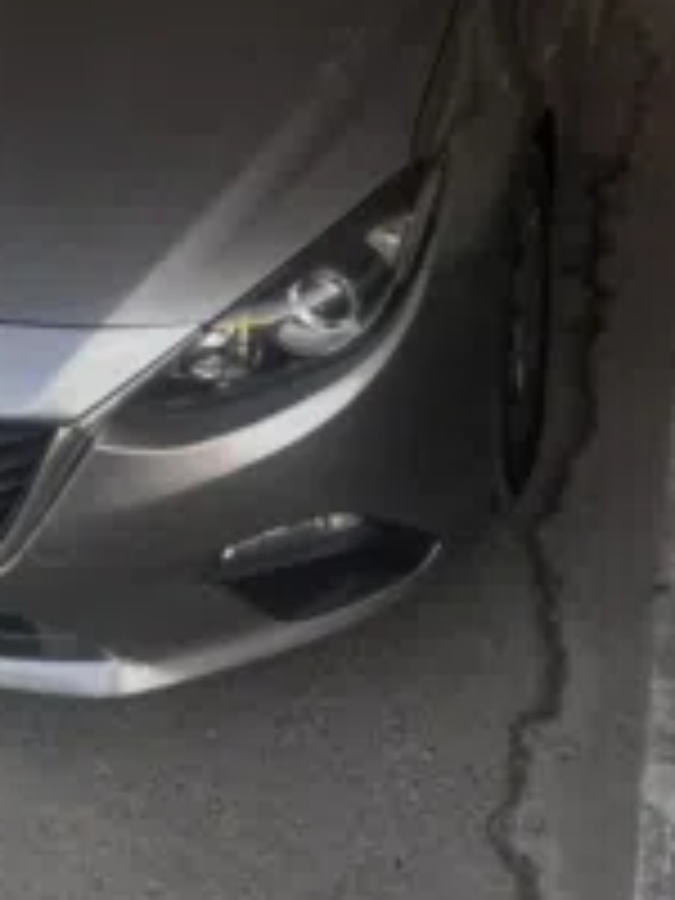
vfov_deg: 37.0
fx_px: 1248
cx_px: 122
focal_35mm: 48
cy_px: 81
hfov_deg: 29.5
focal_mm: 6.76
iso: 640
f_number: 1.78
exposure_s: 1/33
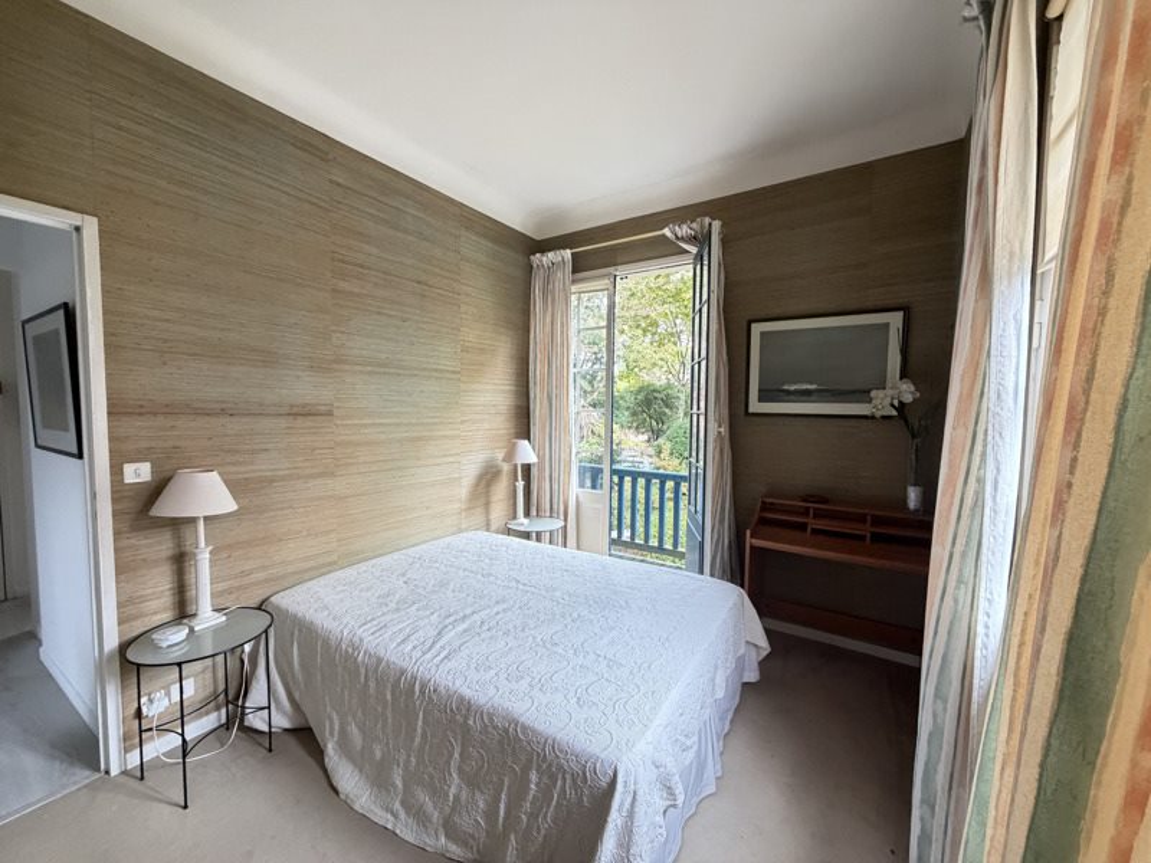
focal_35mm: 14
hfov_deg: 102.1
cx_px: 576
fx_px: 466
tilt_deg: -2.7
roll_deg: -0.4
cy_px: 432
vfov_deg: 85.7
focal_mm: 2.22
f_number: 2.2
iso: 500
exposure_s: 1/60
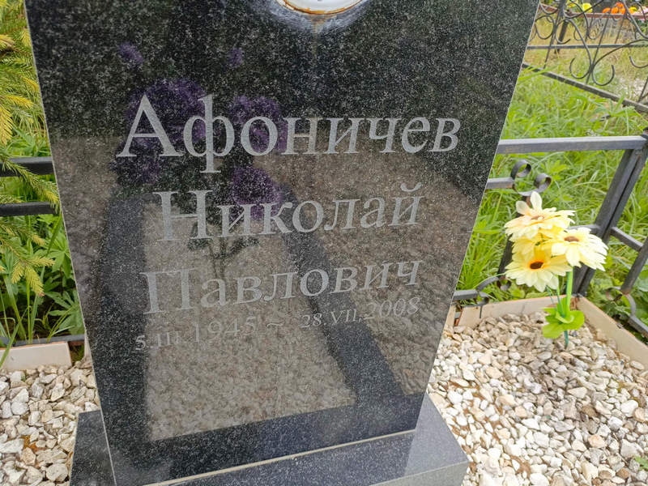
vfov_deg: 54.9
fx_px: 468
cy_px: 243
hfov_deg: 69.4
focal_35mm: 25
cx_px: 324
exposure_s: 1/191
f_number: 1.69
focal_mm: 4.76
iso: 110
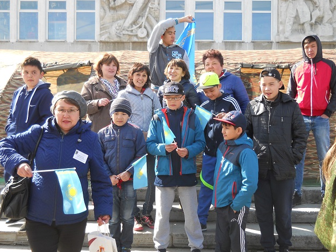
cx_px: 168
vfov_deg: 34.4
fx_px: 408
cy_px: 128
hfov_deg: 44.8
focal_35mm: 42
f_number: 3.1
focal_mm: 6.72
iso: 80
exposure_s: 1/200
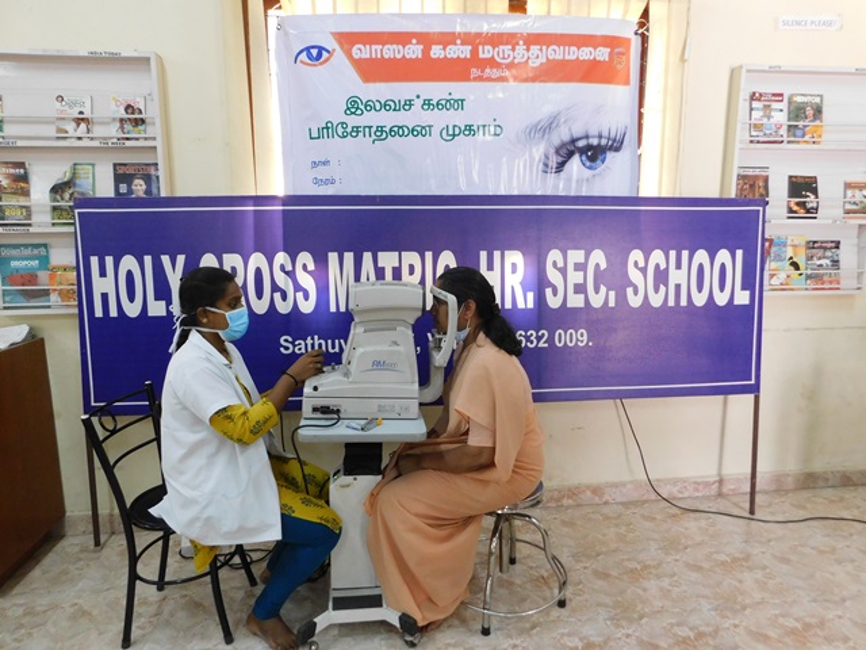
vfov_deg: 58.9
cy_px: 325
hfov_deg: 73.9
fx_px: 575
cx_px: 433
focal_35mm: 23
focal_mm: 4
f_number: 3
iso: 400
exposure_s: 1/25
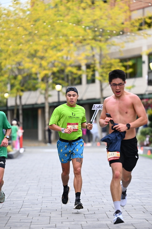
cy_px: 133
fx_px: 1001
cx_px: 77
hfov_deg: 8.7
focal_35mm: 158
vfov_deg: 13.0
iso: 1000
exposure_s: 1/1600
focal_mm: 130
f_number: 2.8
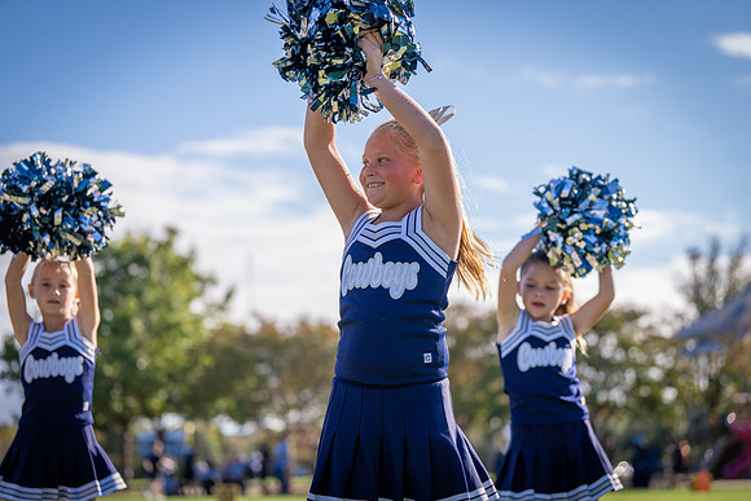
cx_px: 376
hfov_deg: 24.2
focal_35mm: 84
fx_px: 1753
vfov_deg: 16.3
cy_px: 250
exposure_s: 1/1250
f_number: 2.8
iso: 100
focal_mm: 84
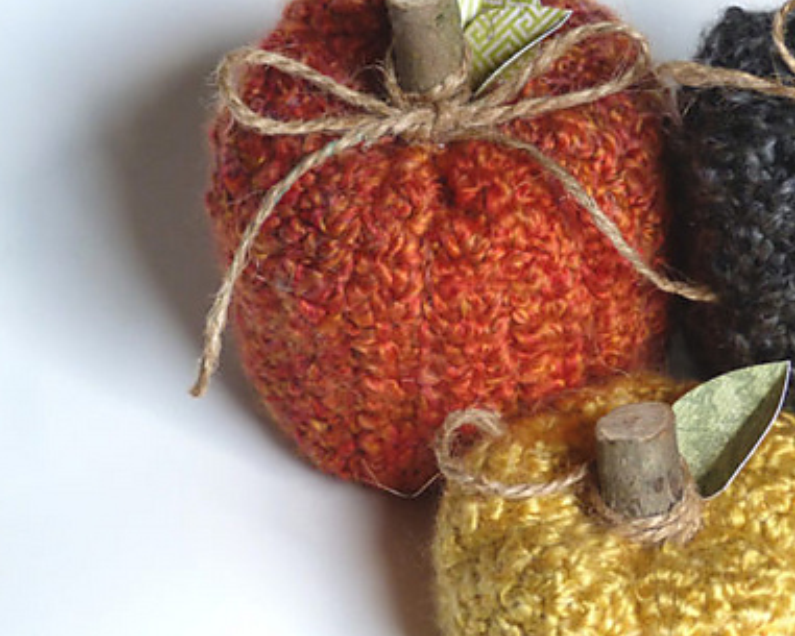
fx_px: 3083
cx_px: 643
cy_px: 334
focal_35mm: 131
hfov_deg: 14.6
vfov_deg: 11.8
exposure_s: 1/80
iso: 200
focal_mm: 14.5
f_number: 3.4
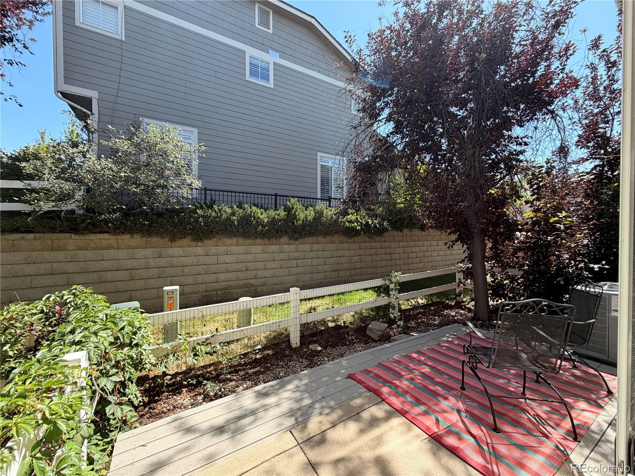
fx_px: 257
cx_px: 318
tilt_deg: -1.2
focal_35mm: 14
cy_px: 238
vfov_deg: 85.7
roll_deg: -0.3
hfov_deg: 102.1
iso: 50
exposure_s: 1/502
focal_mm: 2.22
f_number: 2.2
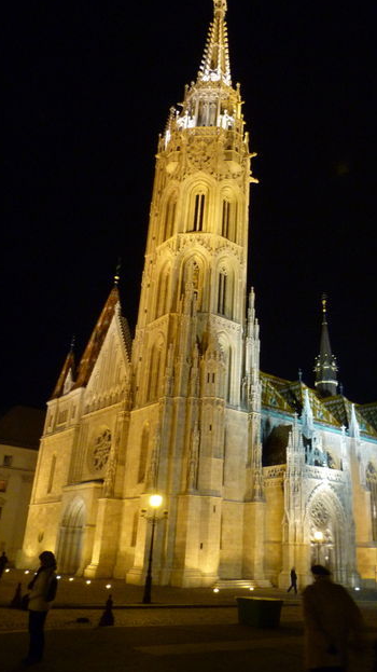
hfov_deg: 41.0
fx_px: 498
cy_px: 333
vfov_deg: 67.9
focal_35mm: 28
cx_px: 246
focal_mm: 4.5
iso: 400
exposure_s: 1/10
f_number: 2.8
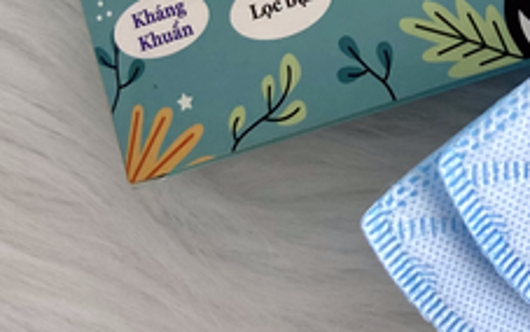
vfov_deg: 12.8
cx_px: 628
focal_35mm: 97
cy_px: -152
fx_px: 1401
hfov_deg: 20.1
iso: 100
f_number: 1.8
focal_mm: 4.25
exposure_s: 1/121
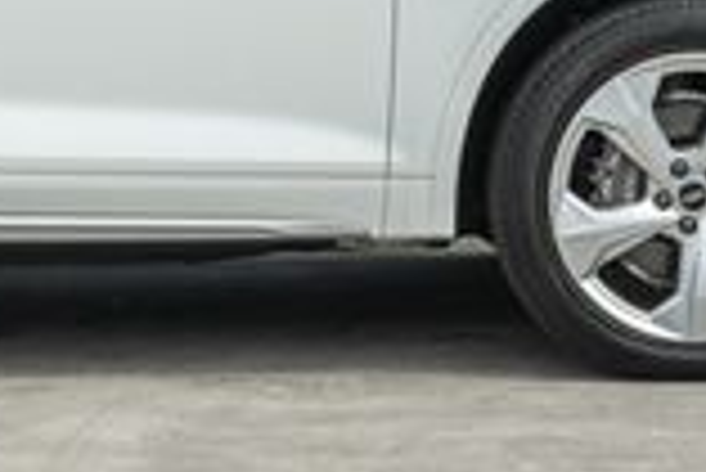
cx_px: 5
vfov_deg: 5.2
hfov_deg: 7.8
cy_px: -78
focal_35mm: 263
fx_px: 5162
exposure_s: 1/100
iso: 200
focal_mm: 51
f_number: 8
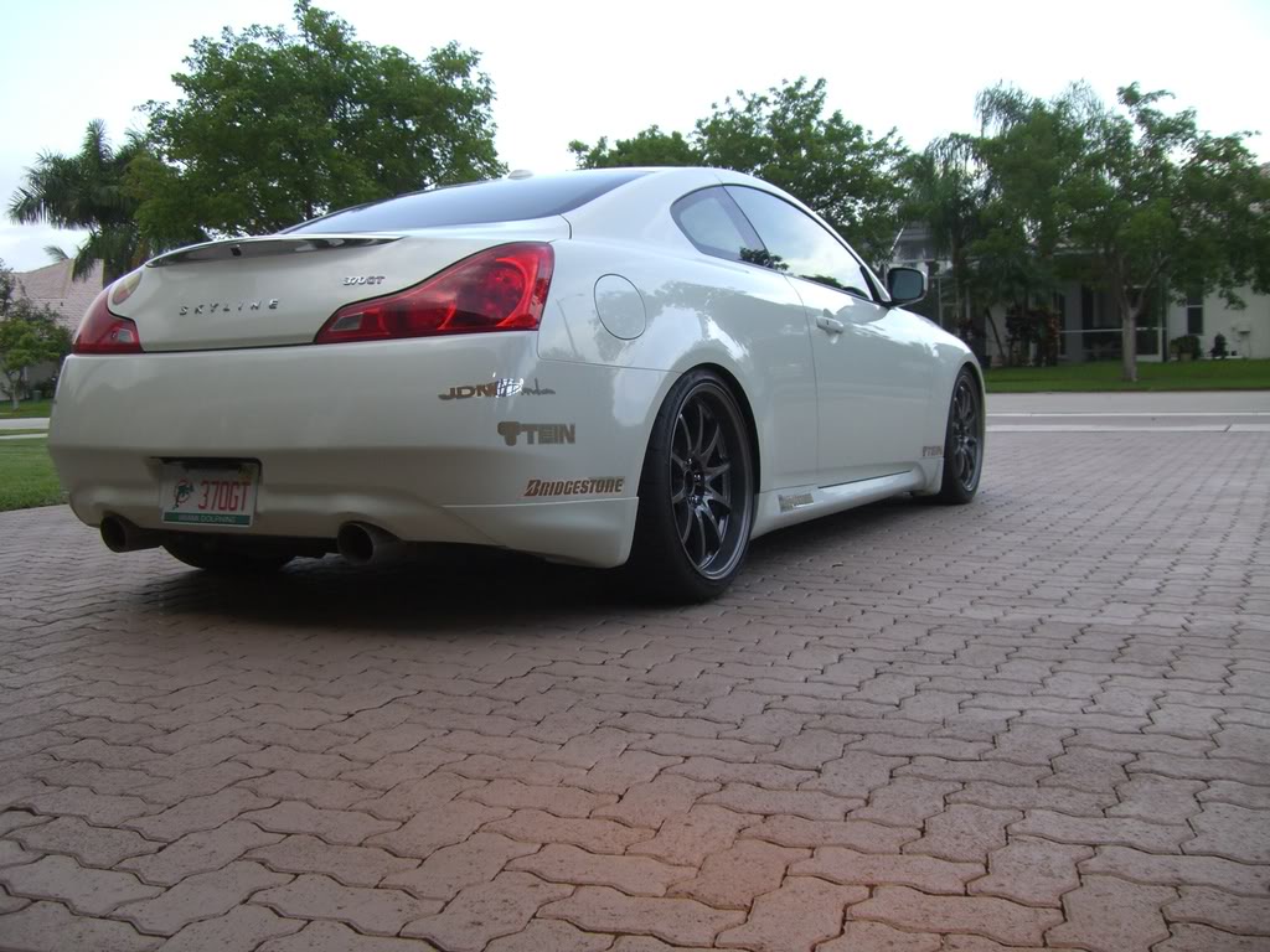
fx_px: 1394
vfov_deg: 37.7
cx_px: 635
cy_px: 476
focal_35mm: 38
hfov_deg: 49.0
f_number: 2.7
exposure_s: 1/125
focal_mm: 6.2
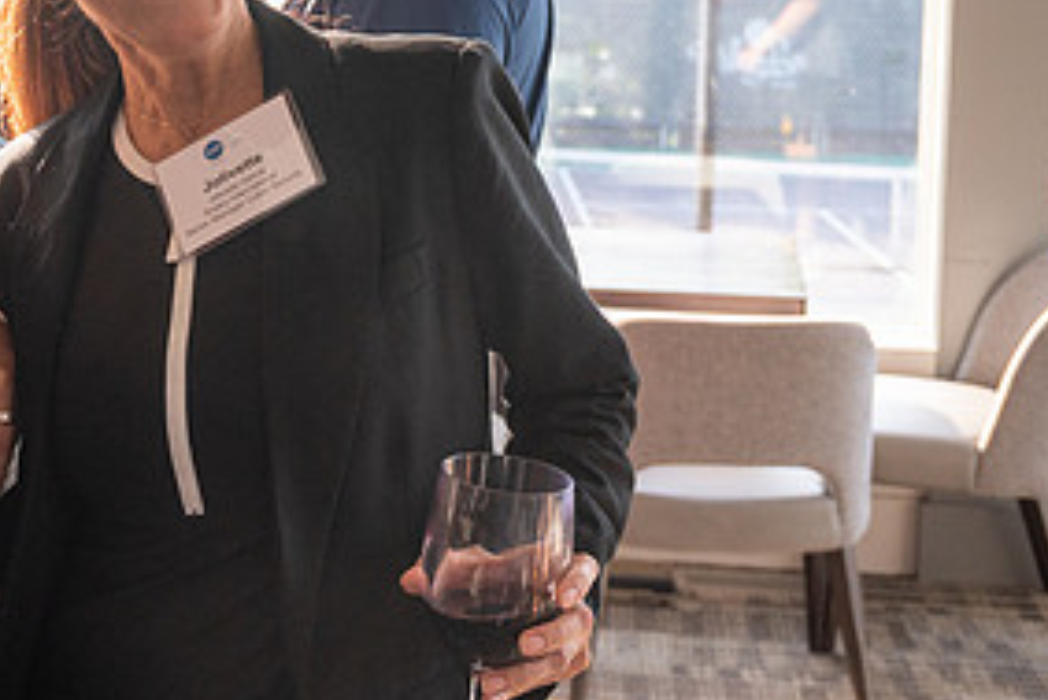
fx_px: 2213
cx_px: 281
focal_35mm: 76
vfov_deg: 17.7
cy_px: 89
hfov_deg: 26.3
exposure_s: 1/200
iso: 640
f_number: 4.5
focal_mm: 29.5
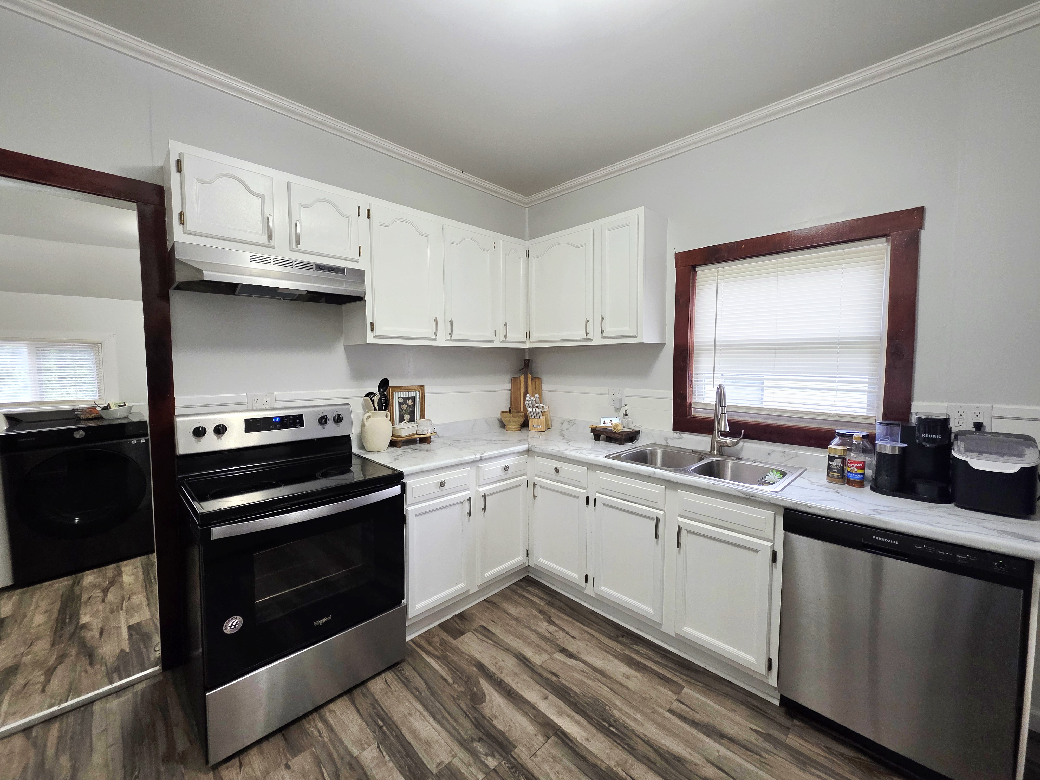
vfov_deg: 89.9
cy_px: 390
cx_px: 520
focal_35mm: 13
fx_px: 391
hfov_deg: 106.2
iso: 250
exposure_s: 1/60.2
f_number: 1.9
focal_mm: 2.2
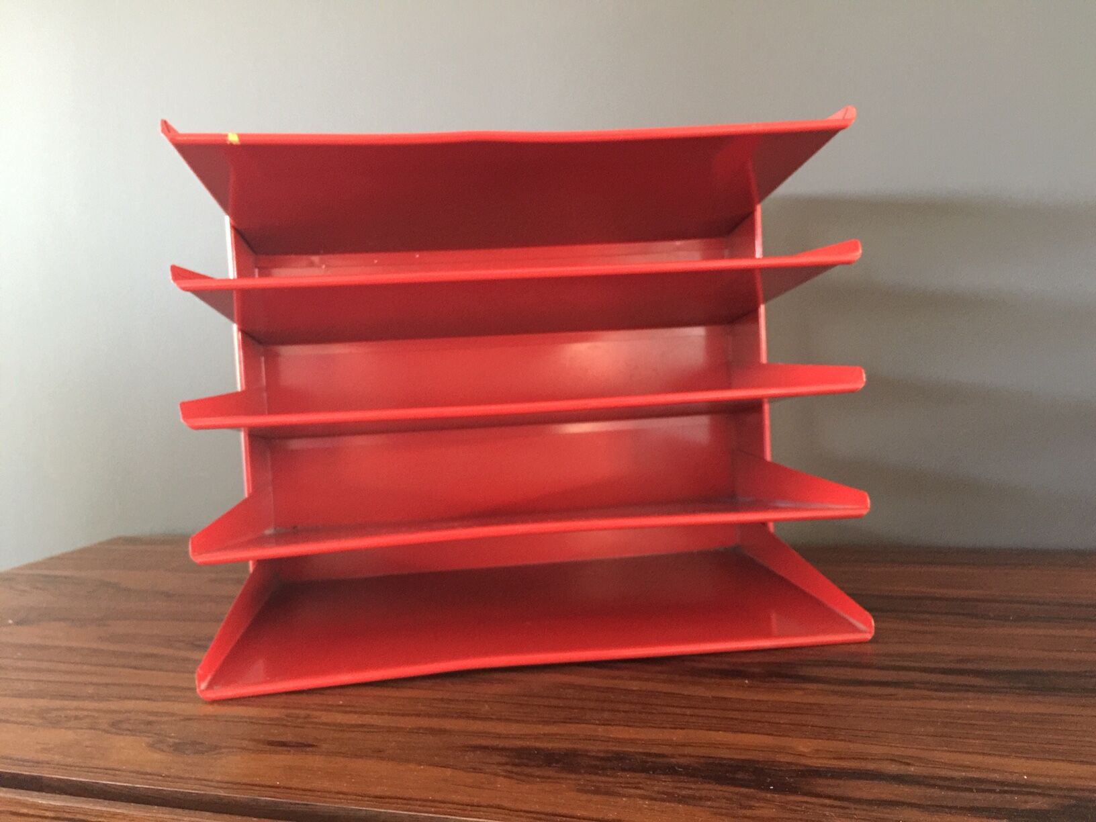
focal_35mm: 29
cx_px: 548
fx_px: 918
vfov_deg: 48.2
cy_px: 411
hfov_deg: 61.7
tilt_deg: -3.1
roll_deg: +1.5
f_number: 2.2
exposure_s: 1/8
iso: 160
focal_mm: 4.15
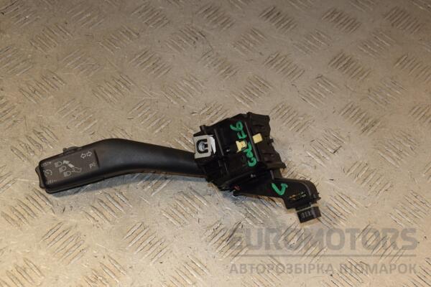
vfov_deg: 22.6
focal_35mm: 60
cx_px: 216
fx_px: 718
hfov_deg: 33.4
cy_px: 144
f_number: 8
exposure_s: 1/200
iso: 800
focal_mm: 40
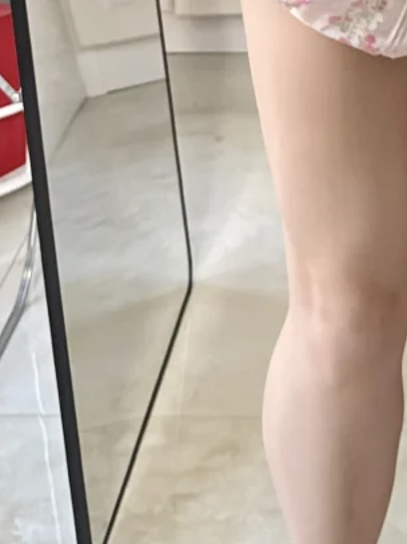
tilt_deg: -24.0
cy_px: 100
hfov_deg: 17.1
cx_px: 367
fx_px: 1333
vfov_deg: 22.7
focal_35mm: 85
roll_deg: +0.3
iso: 160
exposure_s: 1/50
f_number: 1.78
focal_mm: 6.76
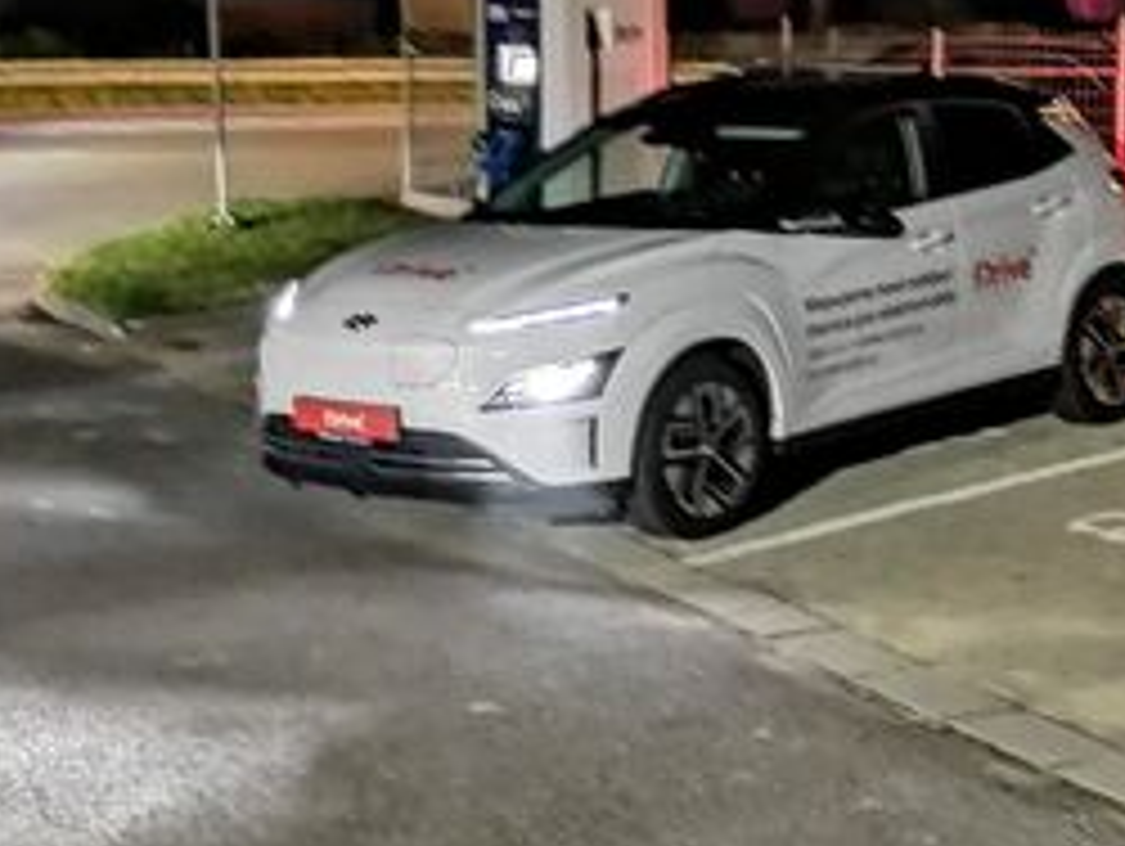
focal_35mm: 79
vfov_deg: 18.6
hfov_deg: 24.1
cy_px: 216
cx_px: 972
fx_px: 2570
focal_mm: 5.3
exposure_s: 1/1.43
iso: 1000
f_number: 1.8
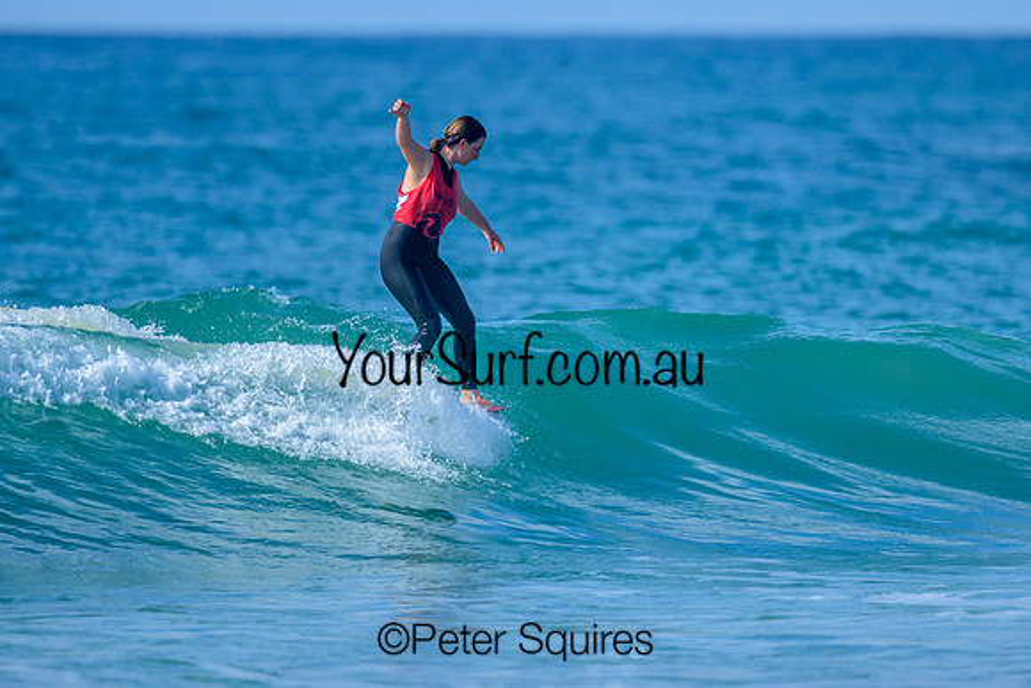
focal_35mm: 1100
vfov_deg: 1.3
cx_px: 513
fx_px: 31508
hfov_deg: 1.9
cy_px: 290
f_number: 6.3
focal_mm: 800
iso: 320
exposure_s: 1/2000
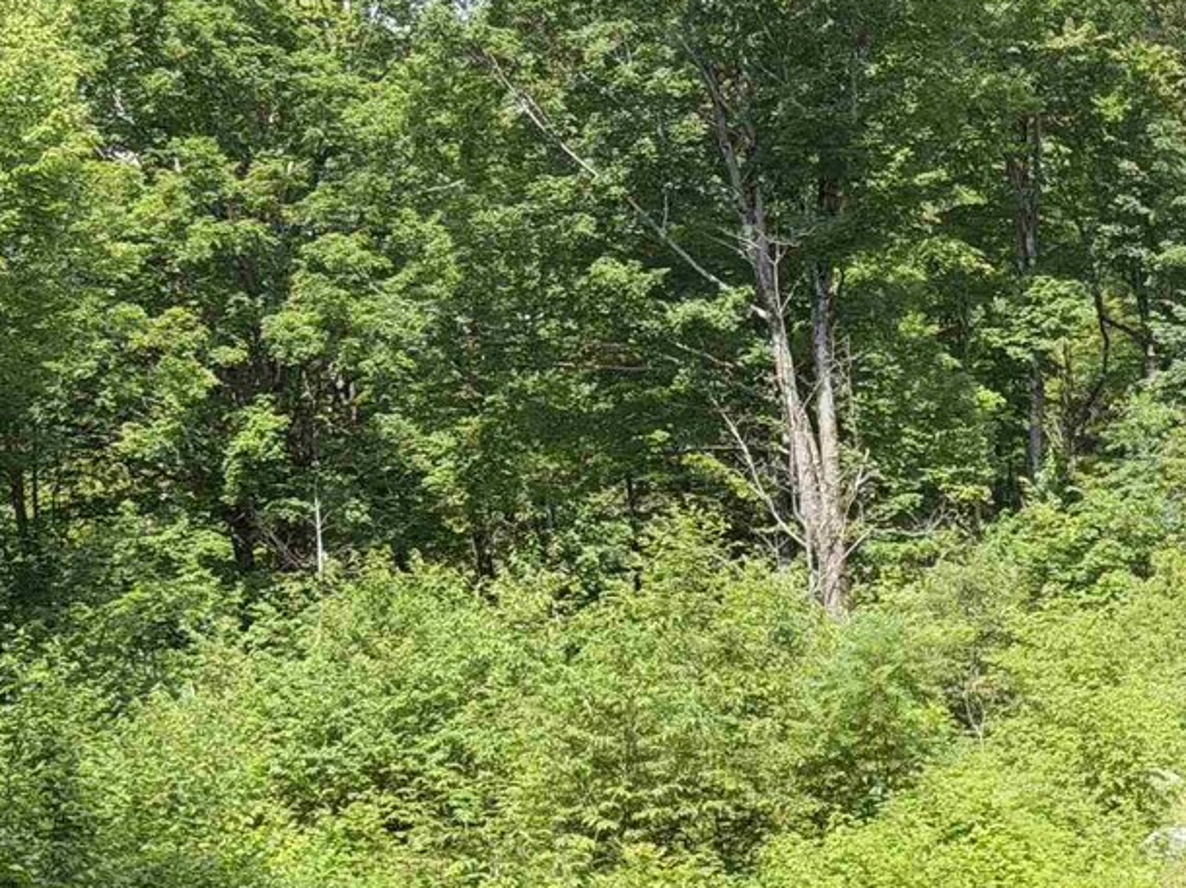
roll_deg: +0.8
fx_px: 4315
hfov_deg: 15.0
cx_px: 1534
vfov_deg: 11.7
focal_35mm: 126
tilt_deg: -2.8
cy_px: 614
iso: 100
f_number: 1.78
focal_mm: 6.76
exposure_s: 1/2208
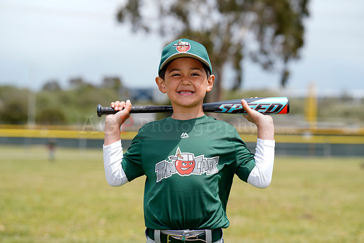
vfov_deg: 11.0
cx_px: 182
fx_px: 1264
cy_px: 122
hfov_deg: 16.4
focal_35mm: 125
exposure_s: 1/320
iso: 50
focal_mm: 125
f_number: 4.5
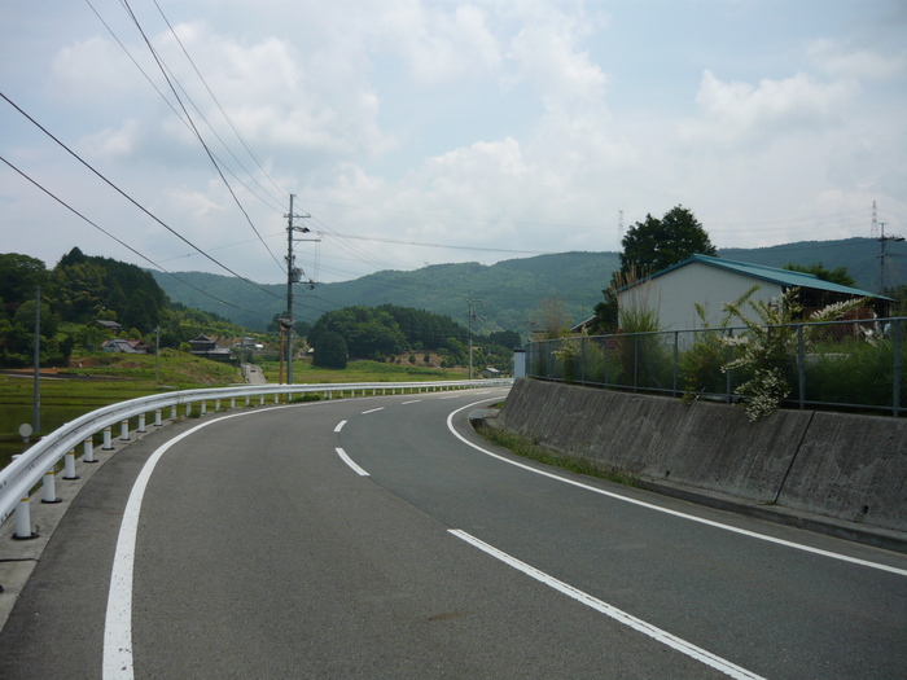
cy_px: 340
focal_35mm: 33
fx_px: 865
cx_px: 454
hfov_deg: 55.4
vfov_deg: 42.9
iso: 100
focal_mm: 5.5
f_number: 8
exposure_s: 1/250
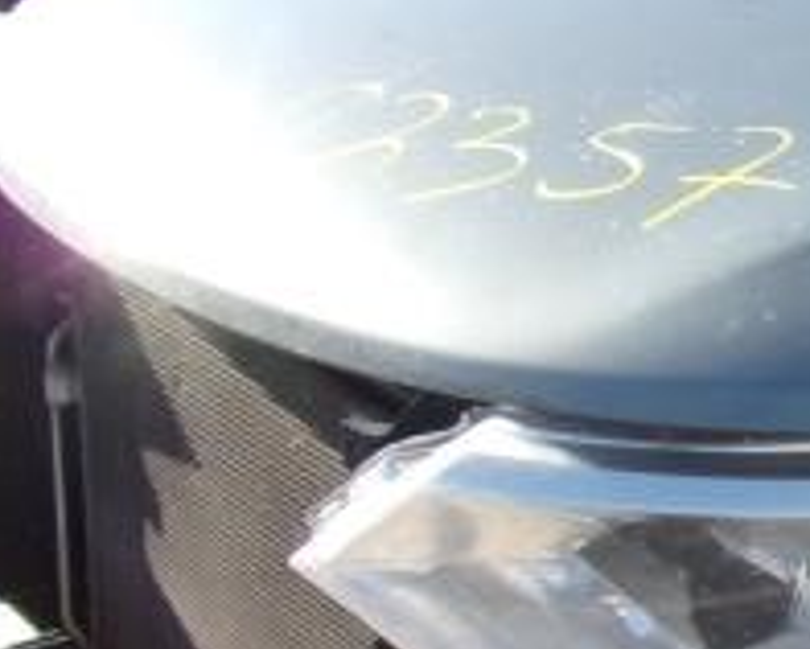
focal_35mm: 95
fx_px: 2280
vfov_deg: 16.2
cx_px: 1435
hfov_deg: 16.9
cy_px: 403
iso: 80
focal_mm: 4.3
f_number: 3.3
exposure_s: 1/400
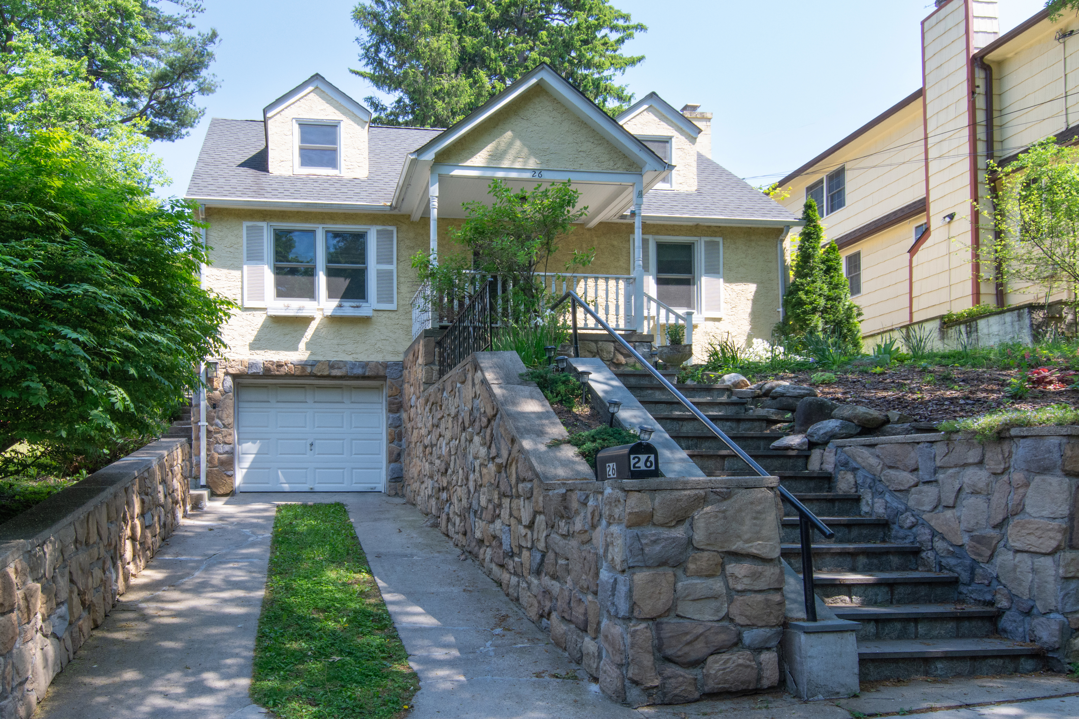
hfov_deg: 81.2
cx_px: 540
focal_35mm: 21
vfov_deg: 59.5
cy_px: 360
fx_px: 629
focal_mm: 14
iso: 640
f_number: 14
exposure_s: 1/100
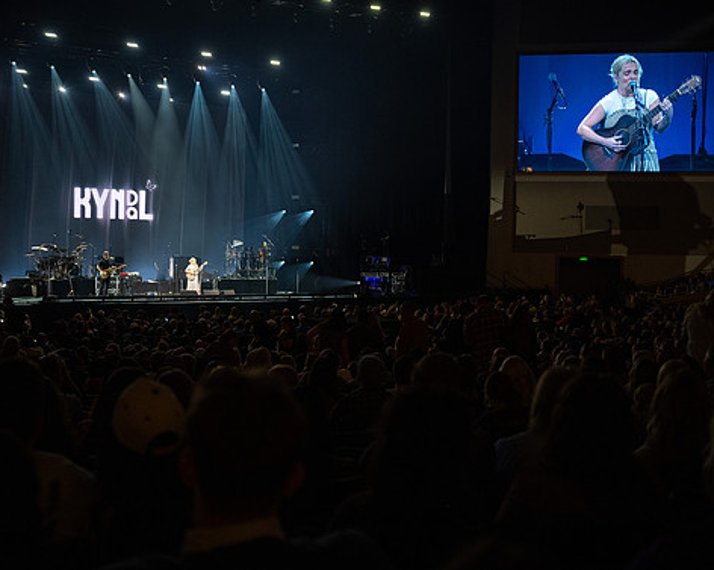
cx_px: 357
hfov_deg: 41.2
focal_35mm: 45
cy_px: 280
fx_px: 950
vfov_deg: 33.4
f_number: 2.8
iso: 1250
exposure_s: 1/125
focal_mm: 39
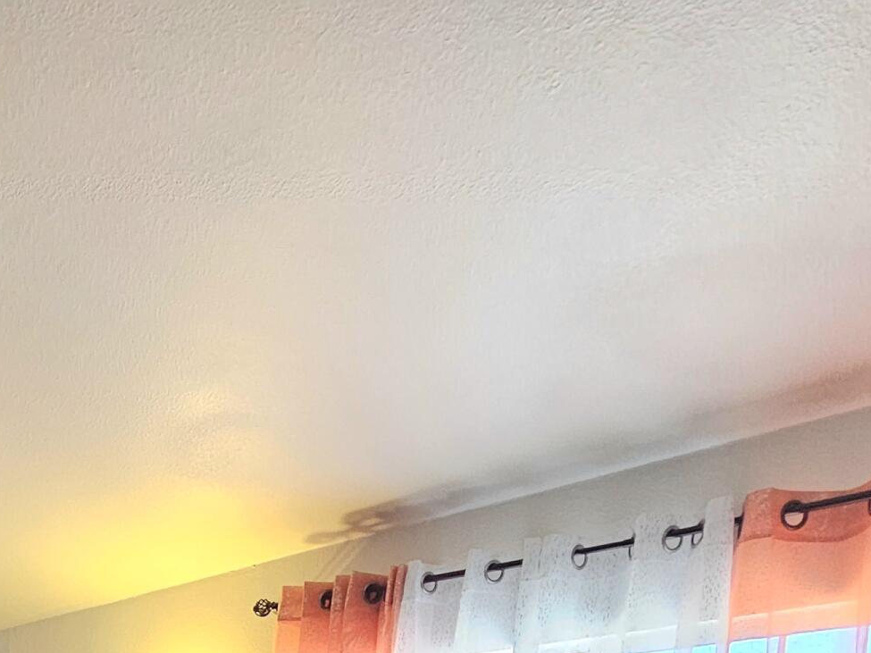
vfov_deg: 26.0
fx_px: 1006
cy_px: 990
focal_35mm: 40
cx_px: -143
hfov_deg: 37.1
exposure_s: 1/60.2
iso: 200
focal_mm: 2.2
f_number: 2.2
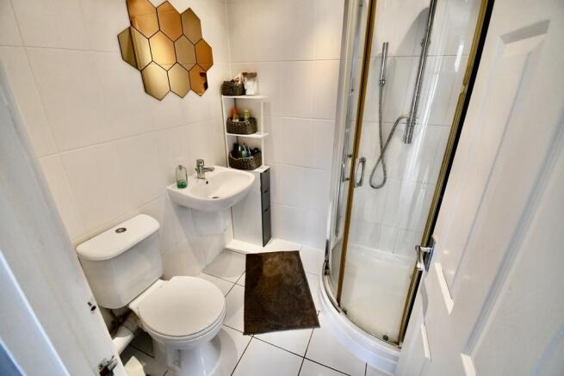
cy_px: 188
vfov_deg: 77.4
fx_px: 235
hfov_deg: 100.4
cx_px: 282
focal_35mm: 15
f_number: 5
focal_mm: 10
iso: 1600
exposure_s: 1/100
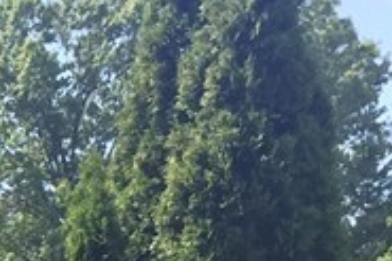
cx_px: -400
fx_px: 1817
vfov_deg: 7.8
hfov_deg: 11.1
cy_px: 571
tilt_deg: -2.1
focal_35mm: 167
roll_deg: -0.6
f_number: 2.2
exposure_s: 1/590
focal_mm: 4.15
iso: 32
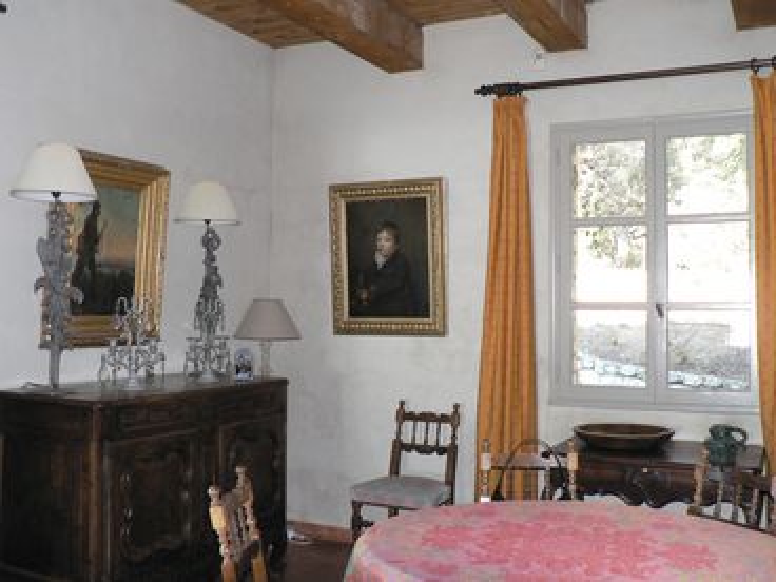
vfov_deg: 39.7
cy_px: 291
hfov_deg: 51.4
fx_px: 807
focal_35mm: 36
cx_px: 388
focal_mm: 6
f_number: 2.8
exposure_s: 1/60
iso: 300
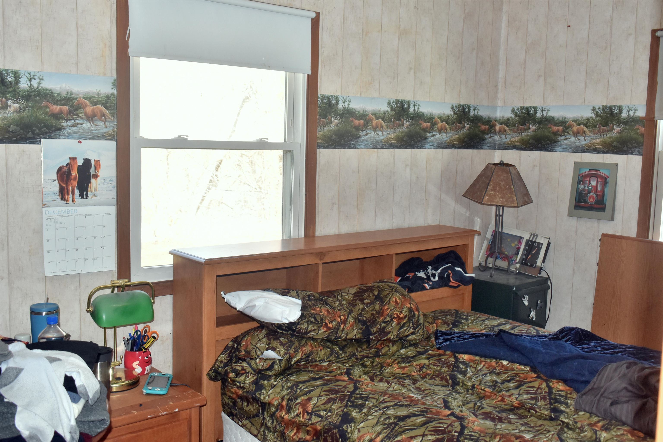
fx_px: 691
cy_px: 221
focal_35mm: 38
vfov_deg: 35.5
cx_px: 332
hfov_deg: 51.3
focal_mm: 25
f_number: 5.6
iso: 800
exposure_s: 1/125
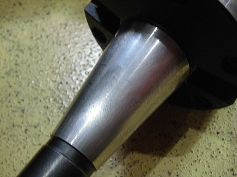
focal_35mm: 47
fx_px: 322
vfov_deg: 30.9
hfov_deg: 40.4
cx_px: 118
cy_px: 88
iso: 400
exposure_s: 1/20
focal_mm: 8.3
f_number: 3.4
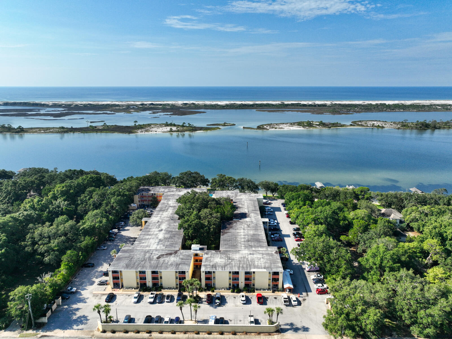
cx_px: 226
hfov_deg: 71.6
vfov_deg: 56.8
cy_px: 170
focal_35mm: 24
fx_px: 313
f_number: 2.8
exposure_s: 1/2000
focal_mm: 12.29
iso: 160
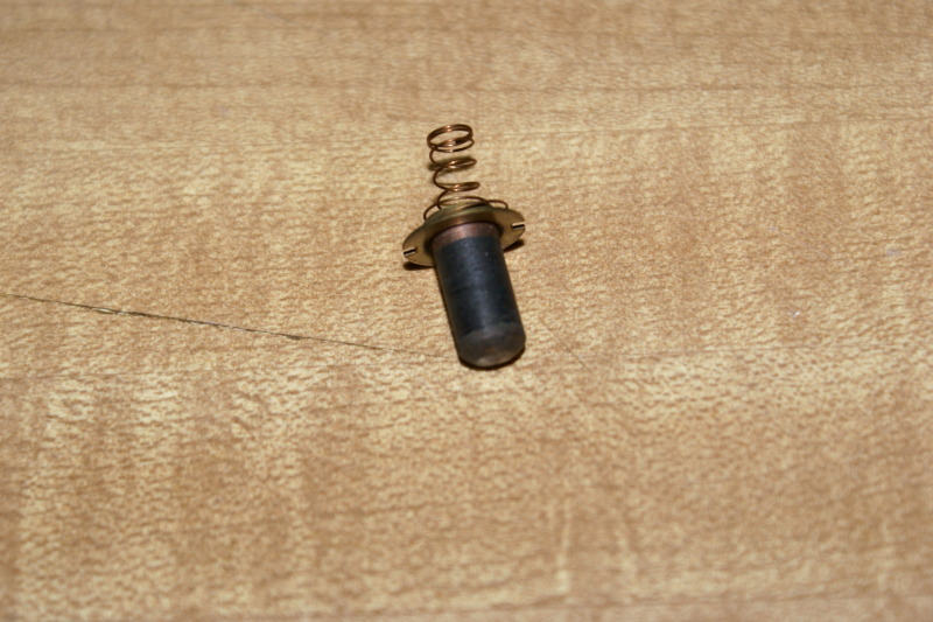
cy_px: 311
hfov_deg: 19.5
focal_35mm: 105
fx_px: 2721
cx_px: 466
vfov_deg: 13.0
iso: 400
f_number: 6.3
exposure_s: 1/125
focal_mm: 70
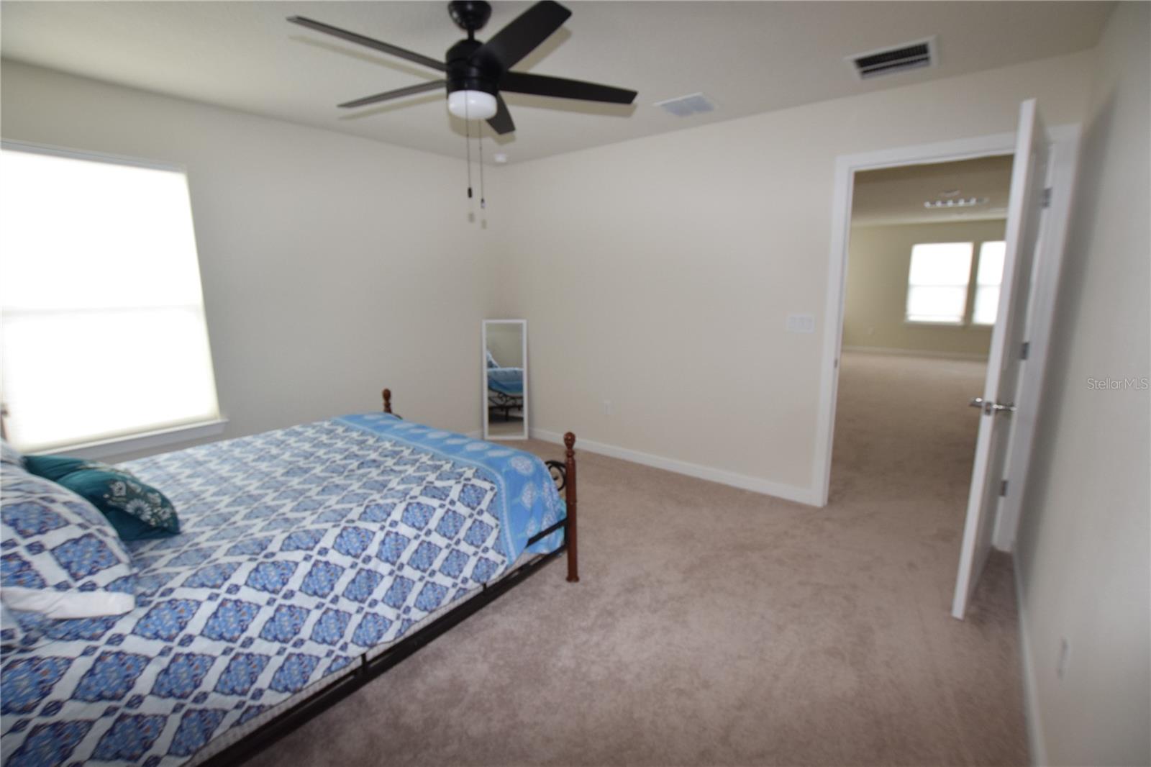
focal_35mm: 15
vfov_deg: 77.3
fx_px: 479
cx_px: 576
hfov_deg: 100.4
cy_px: 384
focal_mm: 10
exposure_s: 1/100
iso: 800
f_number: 5
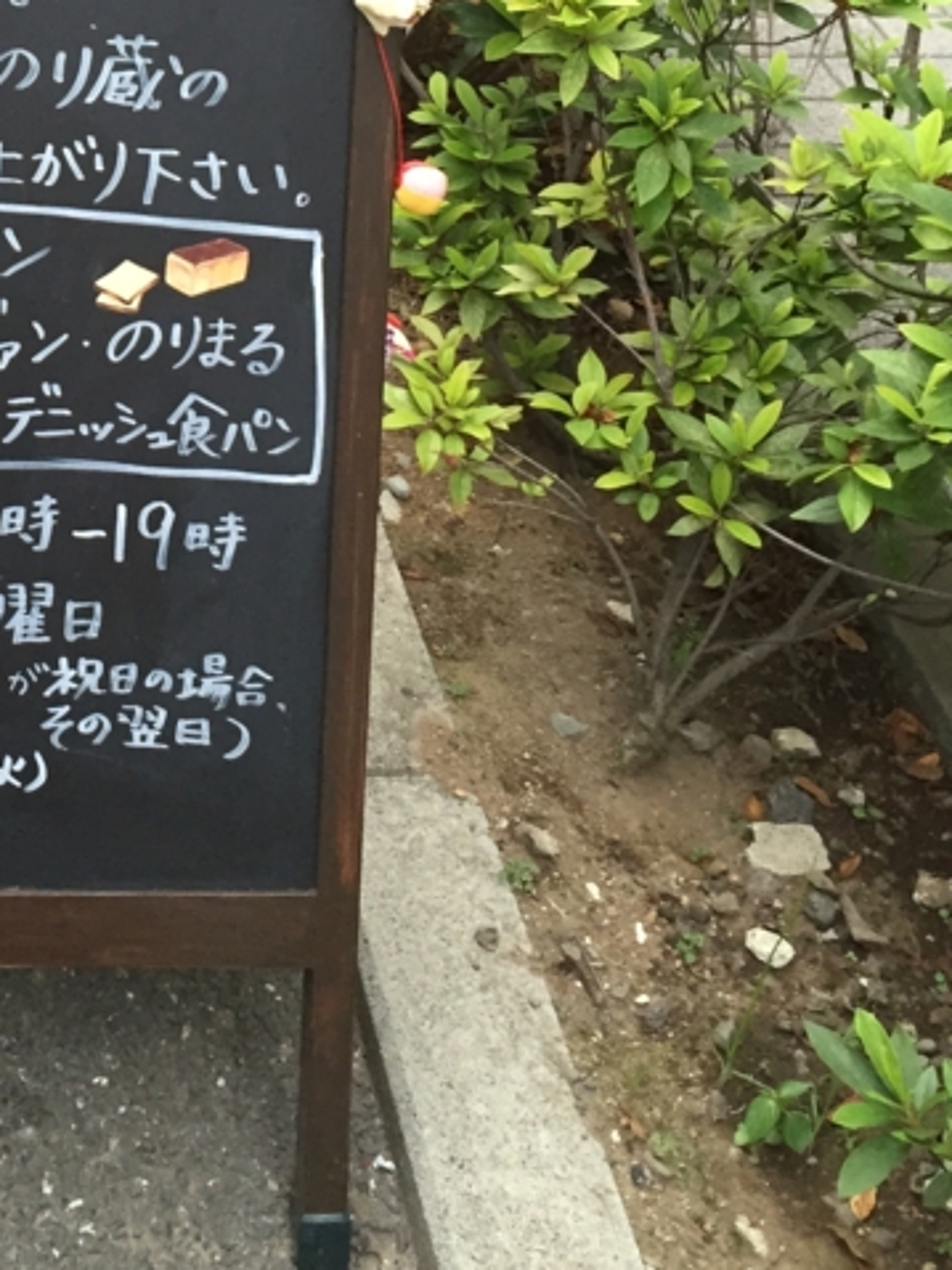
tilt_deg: -28.8
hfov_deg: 22.5
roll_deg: -2.5
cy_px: 37
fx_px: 2274
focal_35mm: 62
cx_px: -53
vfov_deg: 29.4
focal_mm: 4.15
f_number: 2.2
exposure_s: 1/30
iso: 125
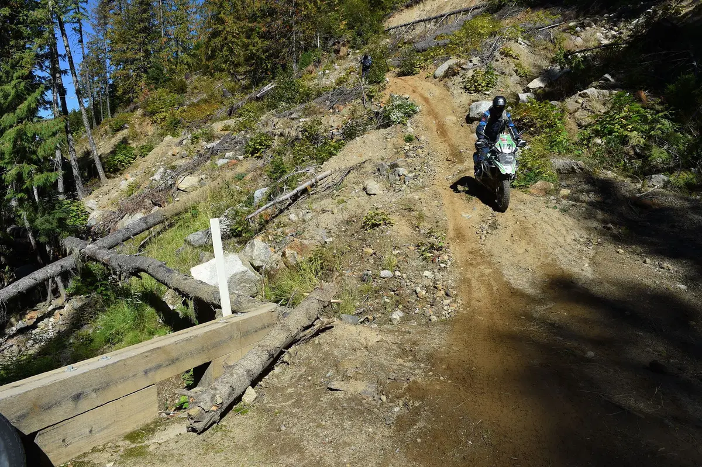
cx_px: 351
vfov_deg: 53.1
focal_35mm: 24
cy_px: 234
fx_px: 468
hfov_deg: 73.8
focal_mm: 24
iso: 200
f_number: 11
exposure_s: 1/320
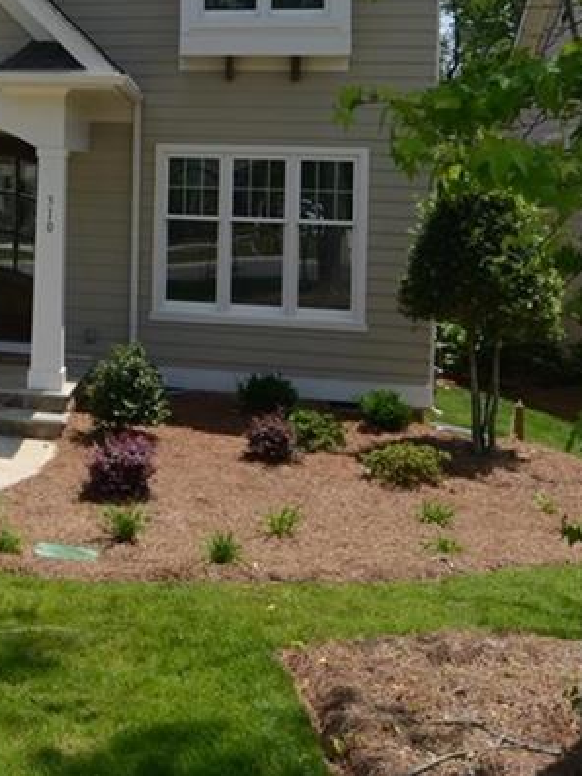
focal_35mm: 48
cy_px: 144
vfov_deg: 37.9
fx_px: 1081
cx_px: -92
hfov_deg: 27.1
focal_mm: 13
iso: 100
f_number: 8
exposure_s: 1/250
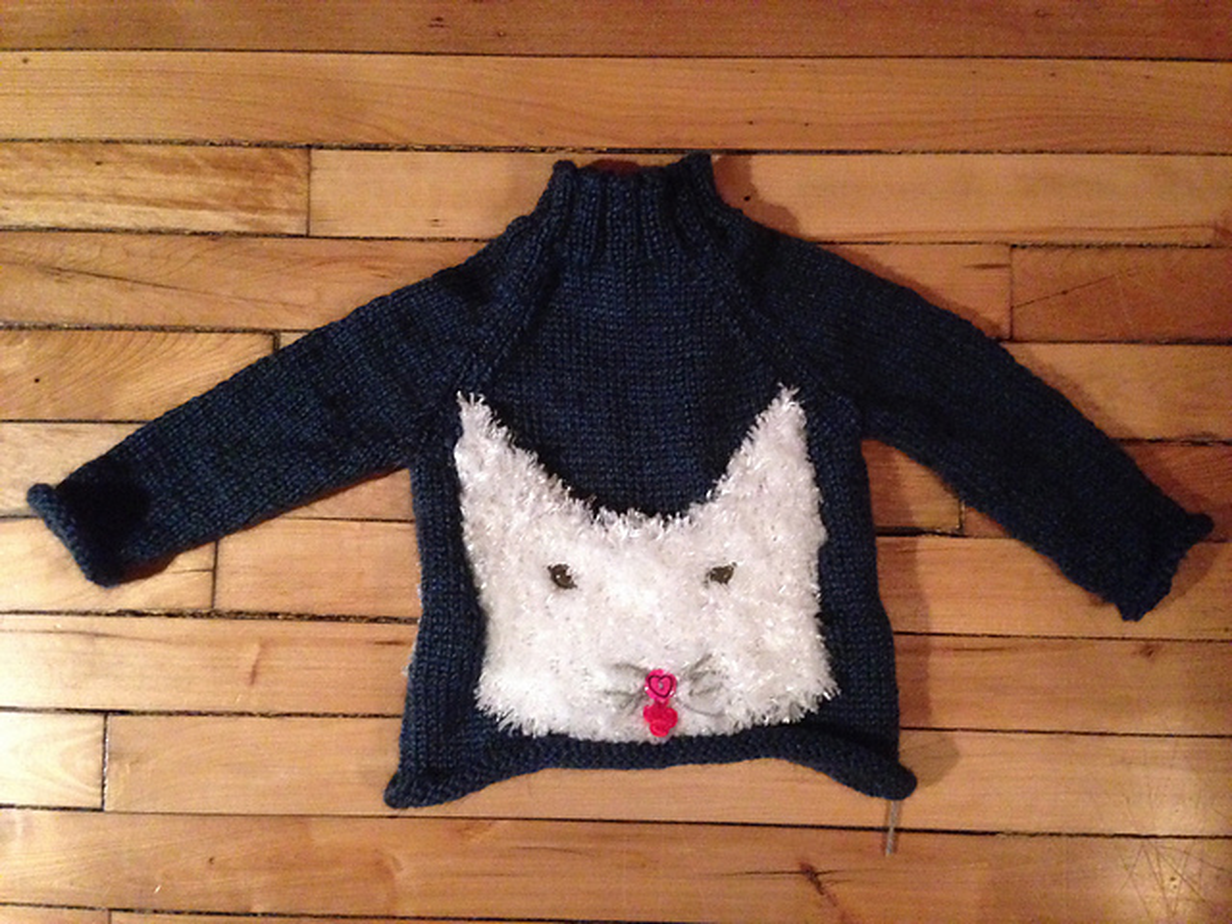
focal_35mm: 33
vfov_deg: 42.9
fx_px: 1174
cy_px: 462
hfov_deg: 55.4
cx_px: 616
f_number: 2.4
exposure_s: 1/15
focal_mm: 4.12
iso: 800
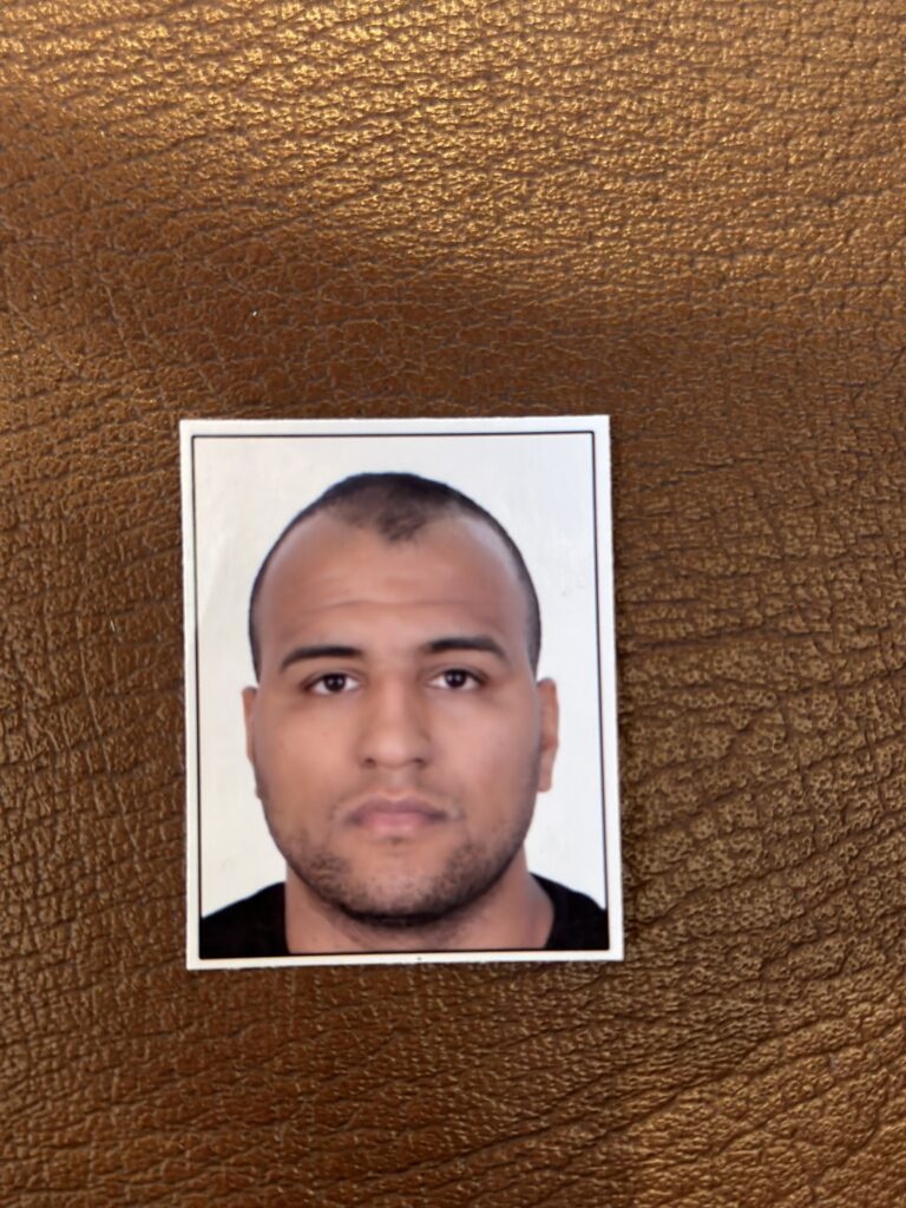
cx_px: 453
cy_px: 604
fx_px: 1675
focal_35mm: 48
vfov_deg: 39.7
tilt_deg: -85.5
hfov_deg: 30.3
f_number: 1.78
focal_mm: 6.86
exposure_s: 1/42
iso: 400
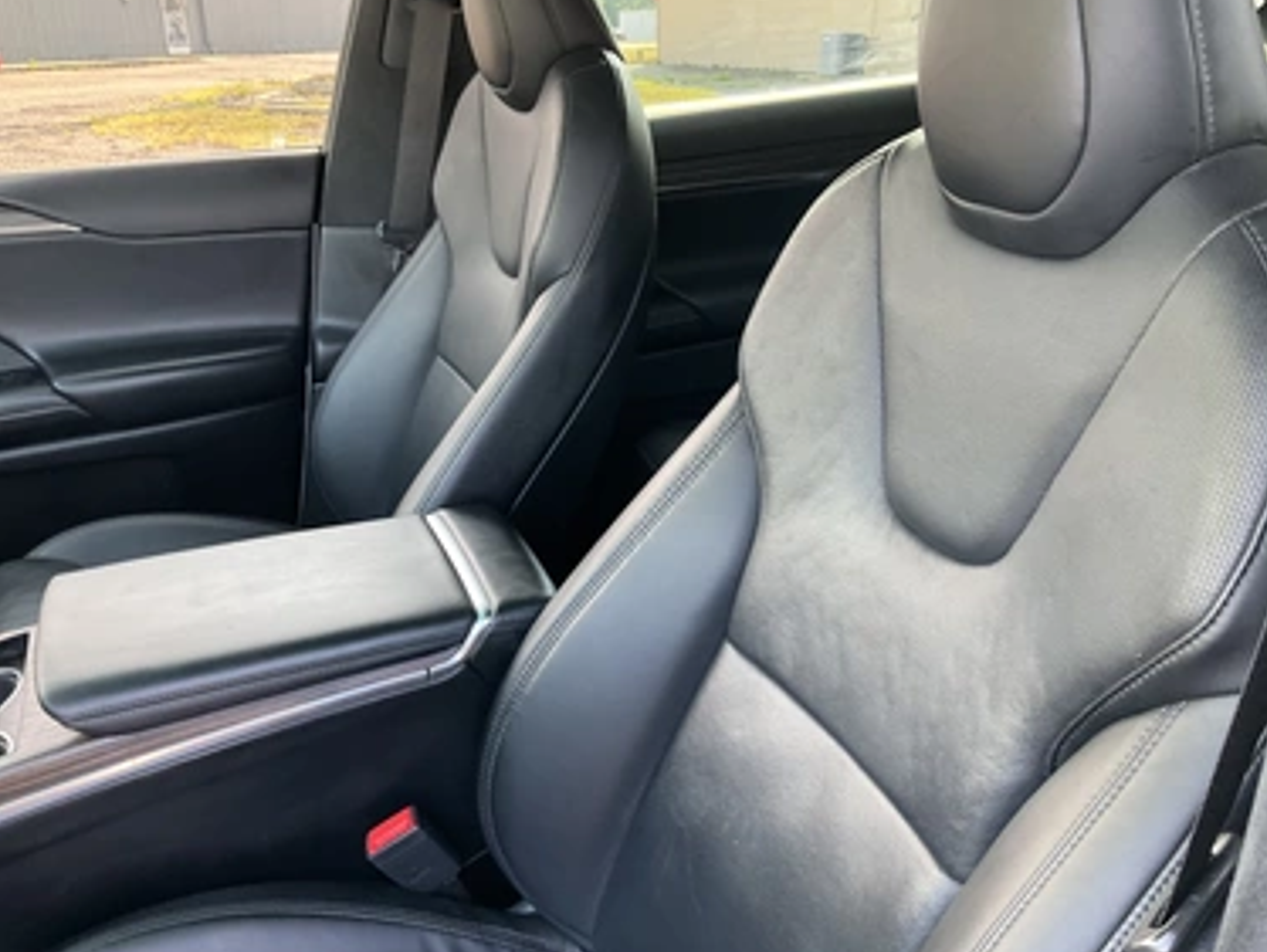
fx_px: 1135
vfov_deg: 45.5
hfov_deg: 58.3
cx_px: 674
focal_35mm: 31
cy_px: 481
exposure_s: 1/69
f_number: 1.8
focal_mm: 3
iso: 64
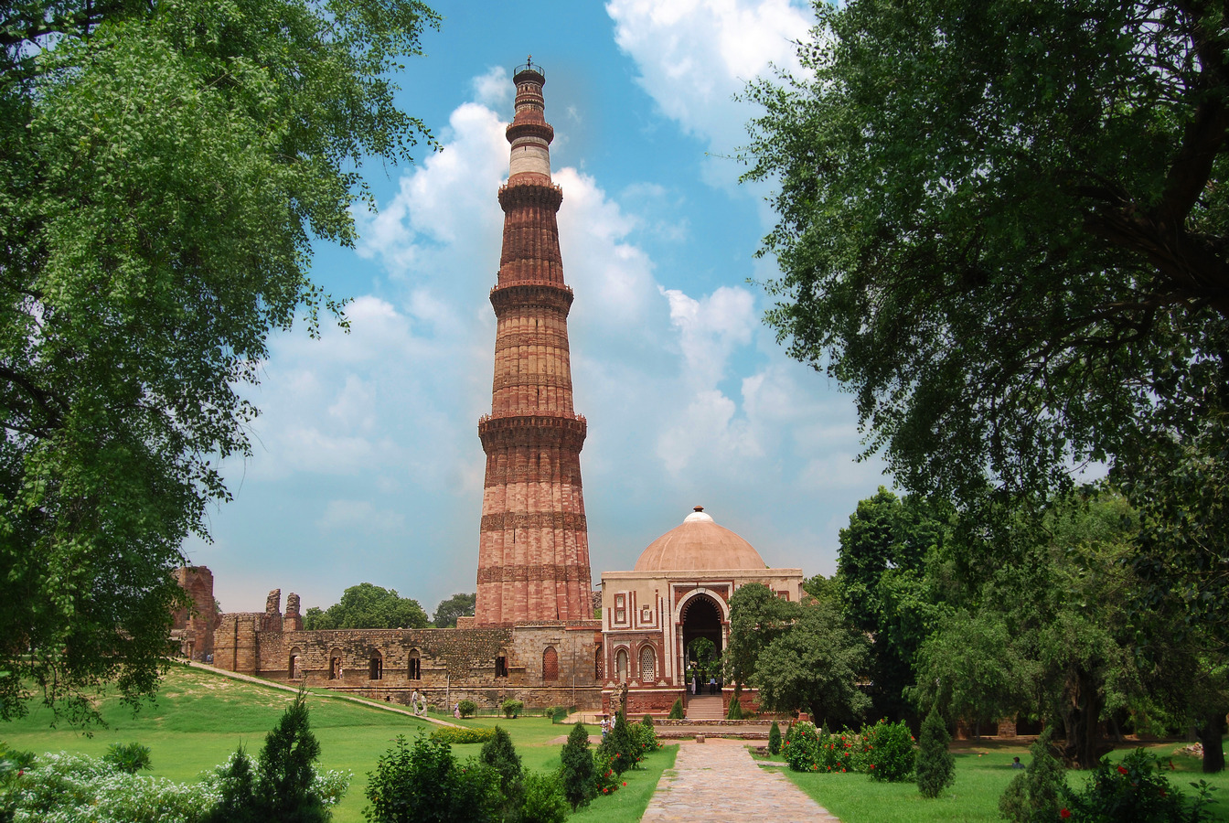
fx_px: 1128
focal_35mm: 33
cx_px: 614
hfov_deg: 57.2
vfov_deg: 40.1
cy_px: 412
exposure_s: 1/250
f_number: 8
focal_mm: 22
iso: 100
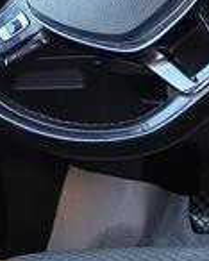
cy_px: -29
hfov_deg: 8.5
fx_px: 1313
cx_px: 464
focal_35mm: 170
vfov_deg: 11.2
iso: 400
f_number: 1.65
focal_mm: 6.19
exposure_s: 1/50
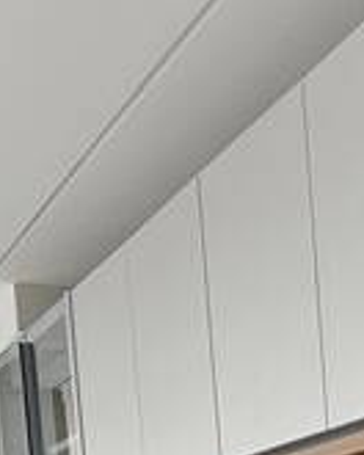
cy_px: 692
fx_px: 1118
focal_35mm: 83
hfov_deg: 16.9
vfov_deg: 19.8
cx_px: 532
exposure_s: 1/120
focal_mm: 2.2
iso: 80
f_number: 2.2
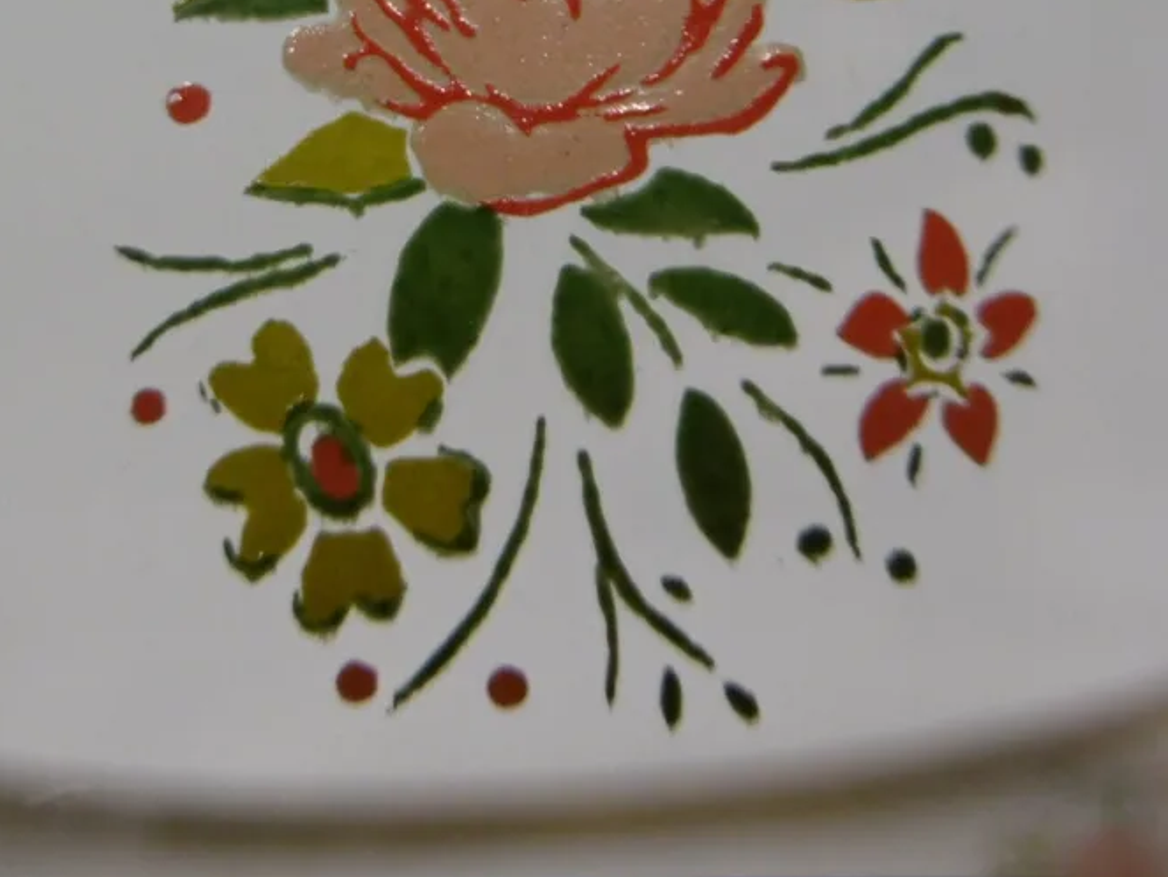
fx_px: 1958
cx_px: 554
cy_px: 53
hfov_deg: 33.2
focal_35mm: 58
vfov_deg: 24.4
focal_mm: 4.3
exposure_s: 1/50
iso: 100
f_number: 3.1
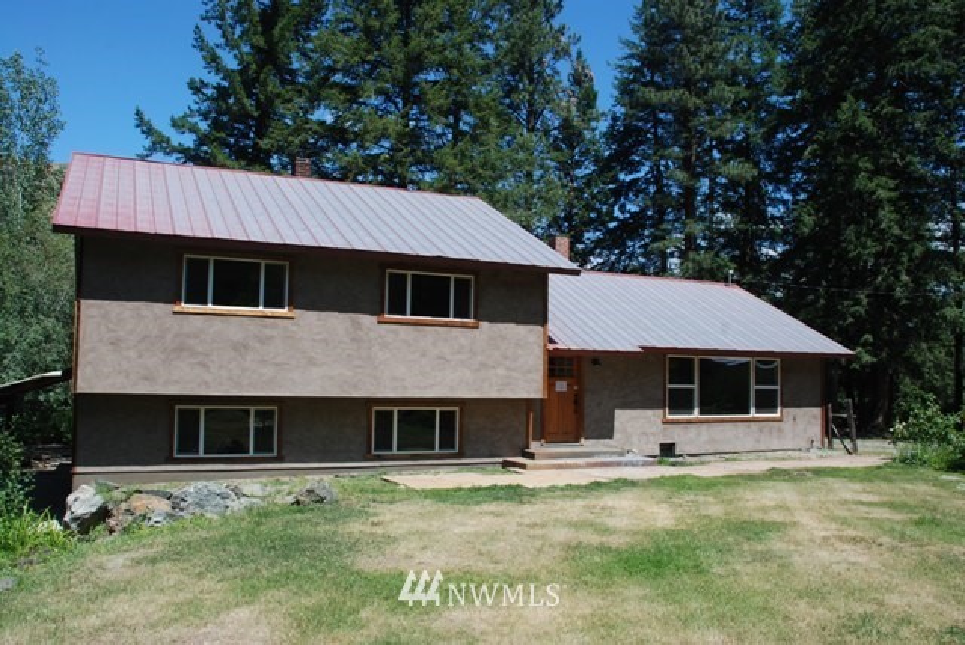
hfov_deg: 67.3
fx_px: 724
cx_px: 482
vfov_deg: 48.0
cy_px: 322
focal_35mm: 27
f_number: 7.1
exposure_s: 1/200
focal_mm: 18
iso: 200
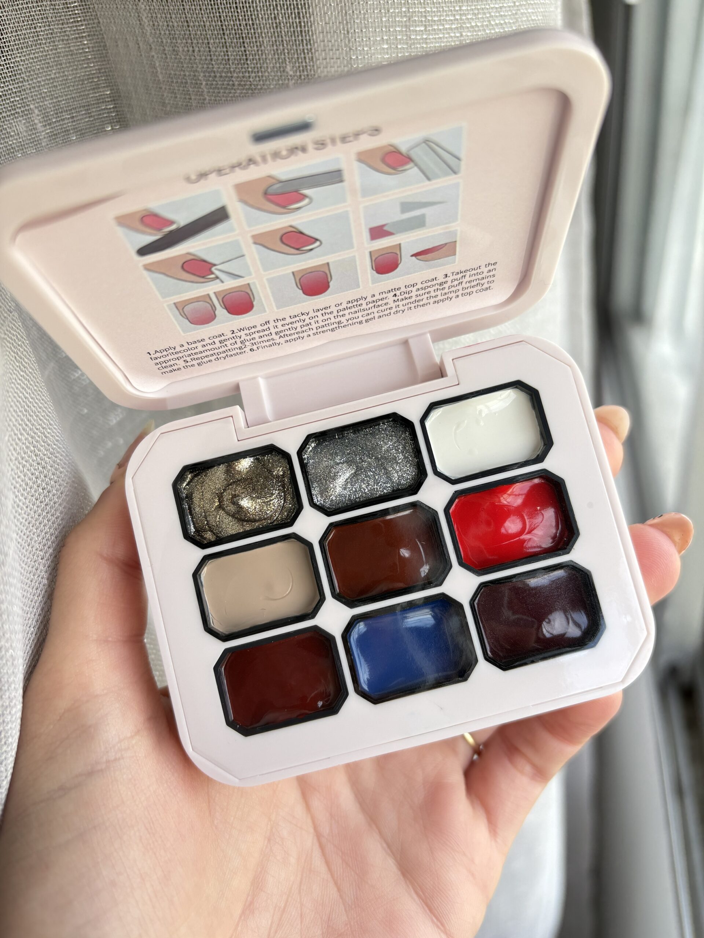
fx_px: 705
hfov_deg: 53.1
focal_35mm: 26
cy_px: 469
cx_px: 352
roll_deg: +7.0
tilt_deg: -30.9
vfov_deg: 67.3
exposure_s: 1/133
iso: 40
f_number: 1.6
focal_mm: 5.96
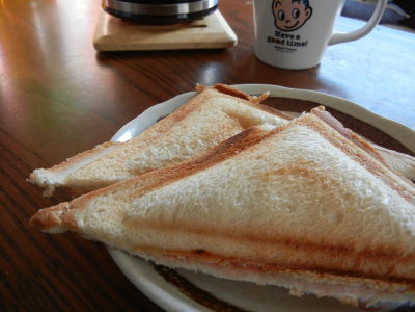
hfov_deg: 60.0
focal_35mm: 30
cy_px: 156
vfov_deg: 46.8
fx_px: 360
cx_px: 208
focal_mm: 5.4
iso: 160
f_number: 3.5
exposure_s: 1/53
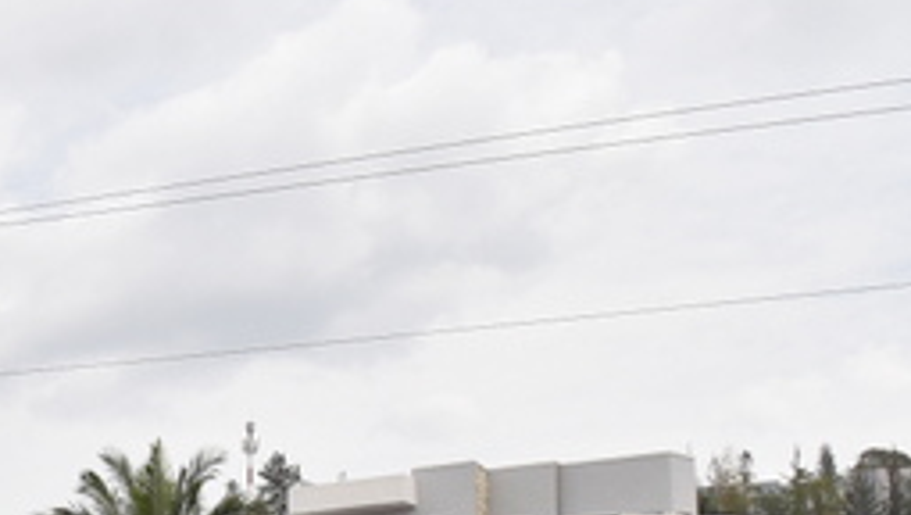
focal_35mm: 53
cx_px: -339
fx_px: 1281
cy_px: 635
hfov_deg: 29.5
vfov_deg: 21.0
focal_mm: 10
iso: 500
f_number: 8
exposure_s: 1/1250
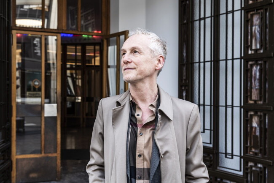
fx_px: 365
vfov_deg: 28.1
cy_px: 92
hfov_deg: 41.1
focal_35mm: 48
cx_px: 137
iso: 400
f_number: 6.3
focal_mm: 48
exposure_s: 1/250
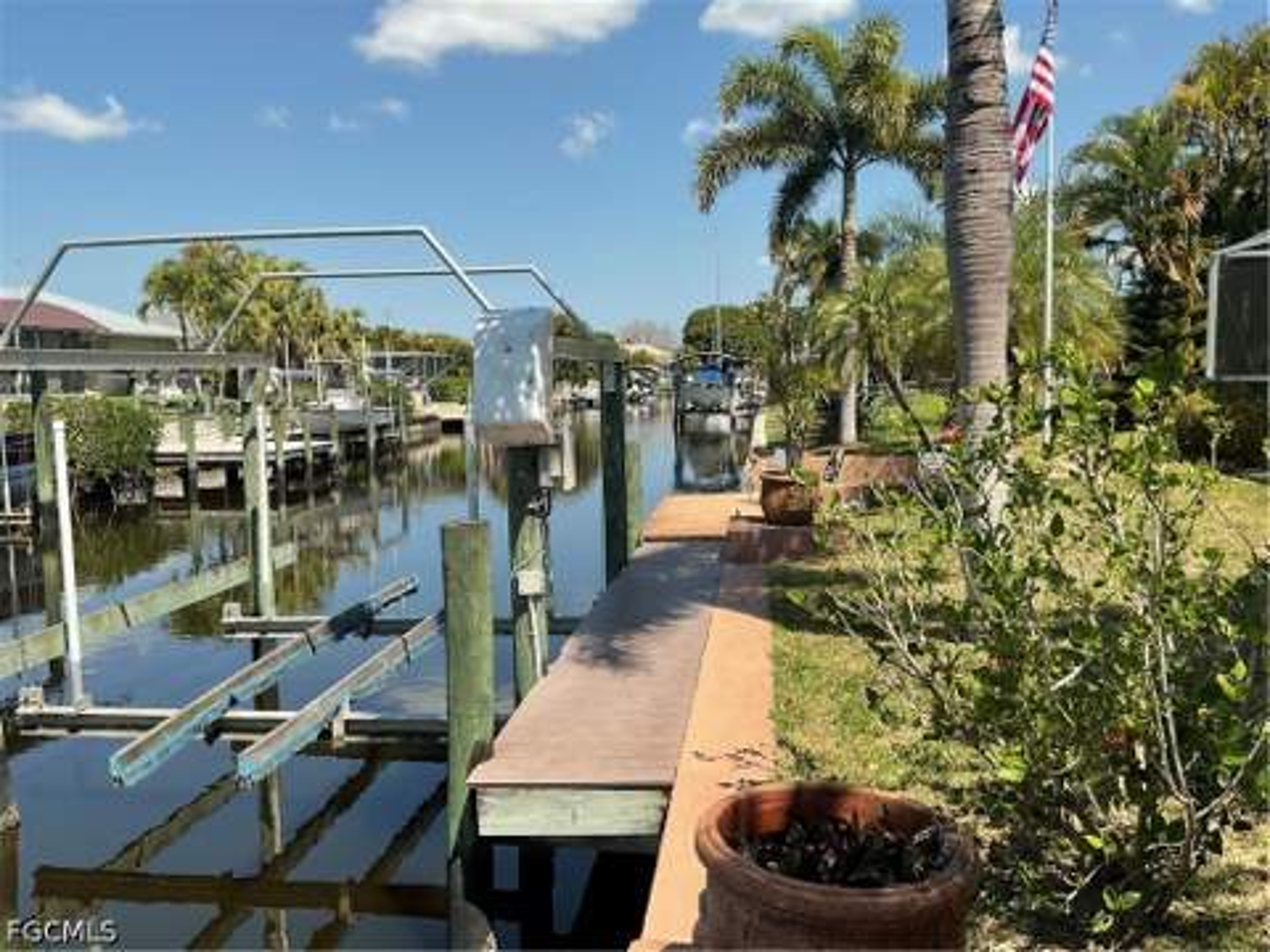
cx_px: 635
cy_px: 476
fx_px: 1064
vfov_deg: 48.2
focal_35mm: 29
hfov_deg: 61.7
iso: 16
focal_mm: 3
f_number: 1.8
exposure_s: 1/1730
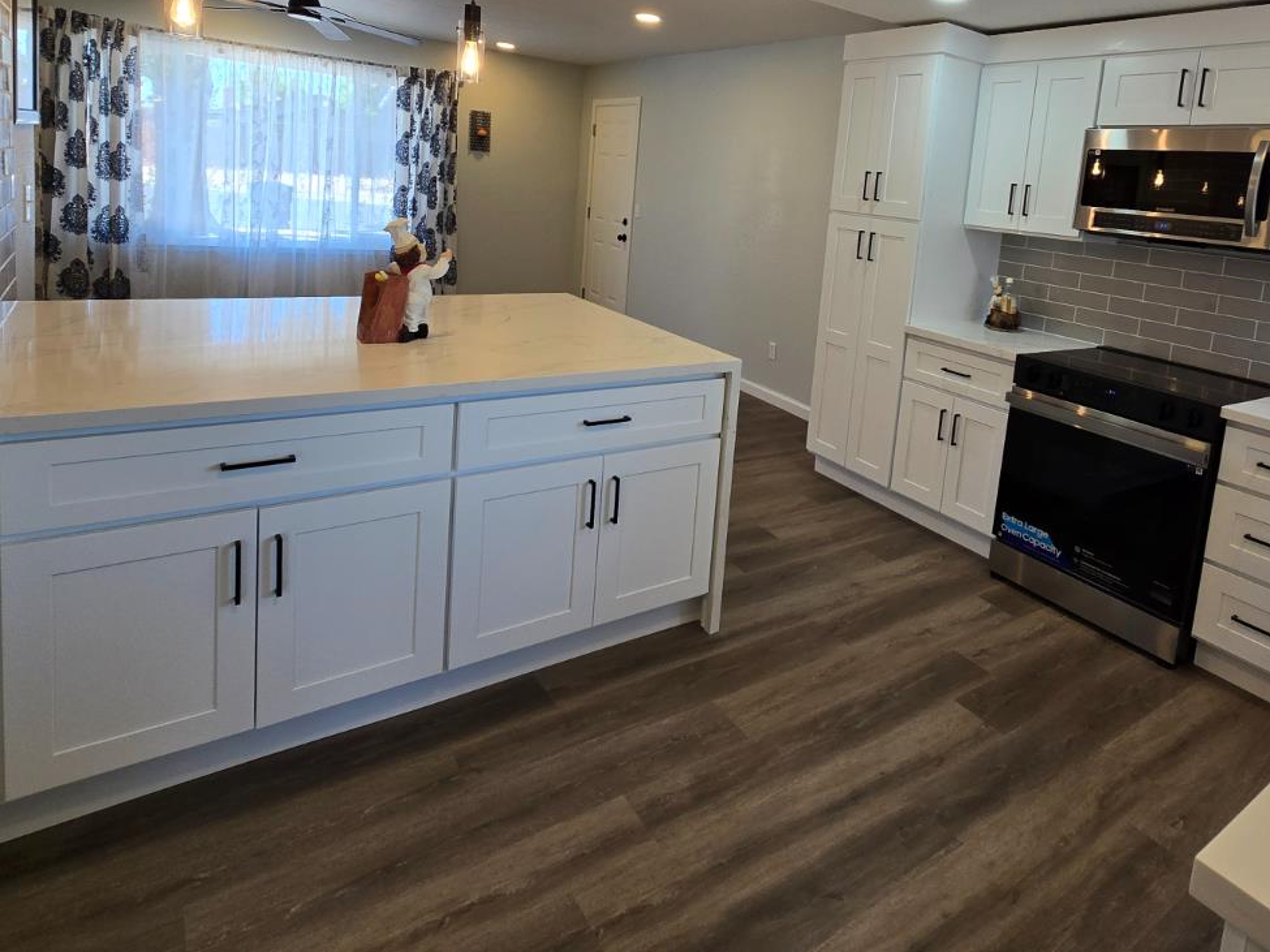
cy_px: 287
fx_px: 734
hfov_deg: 80.3
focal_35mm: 20
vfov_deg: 63.6
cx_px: 789
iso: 64
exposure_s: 1/120
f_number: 2.2
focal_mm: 2.2
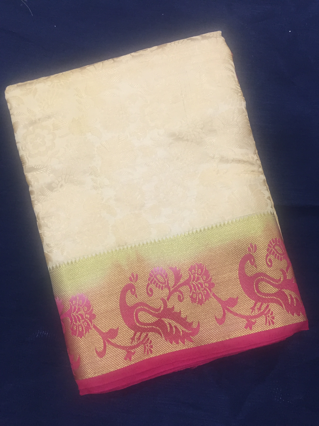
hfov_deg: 48.2
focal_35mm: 29
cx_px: 160
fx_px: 356
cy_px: 213
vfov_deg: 61.7
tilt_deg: -87.2
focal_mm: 4.15
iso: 160
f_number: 2.2
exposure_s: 1/33
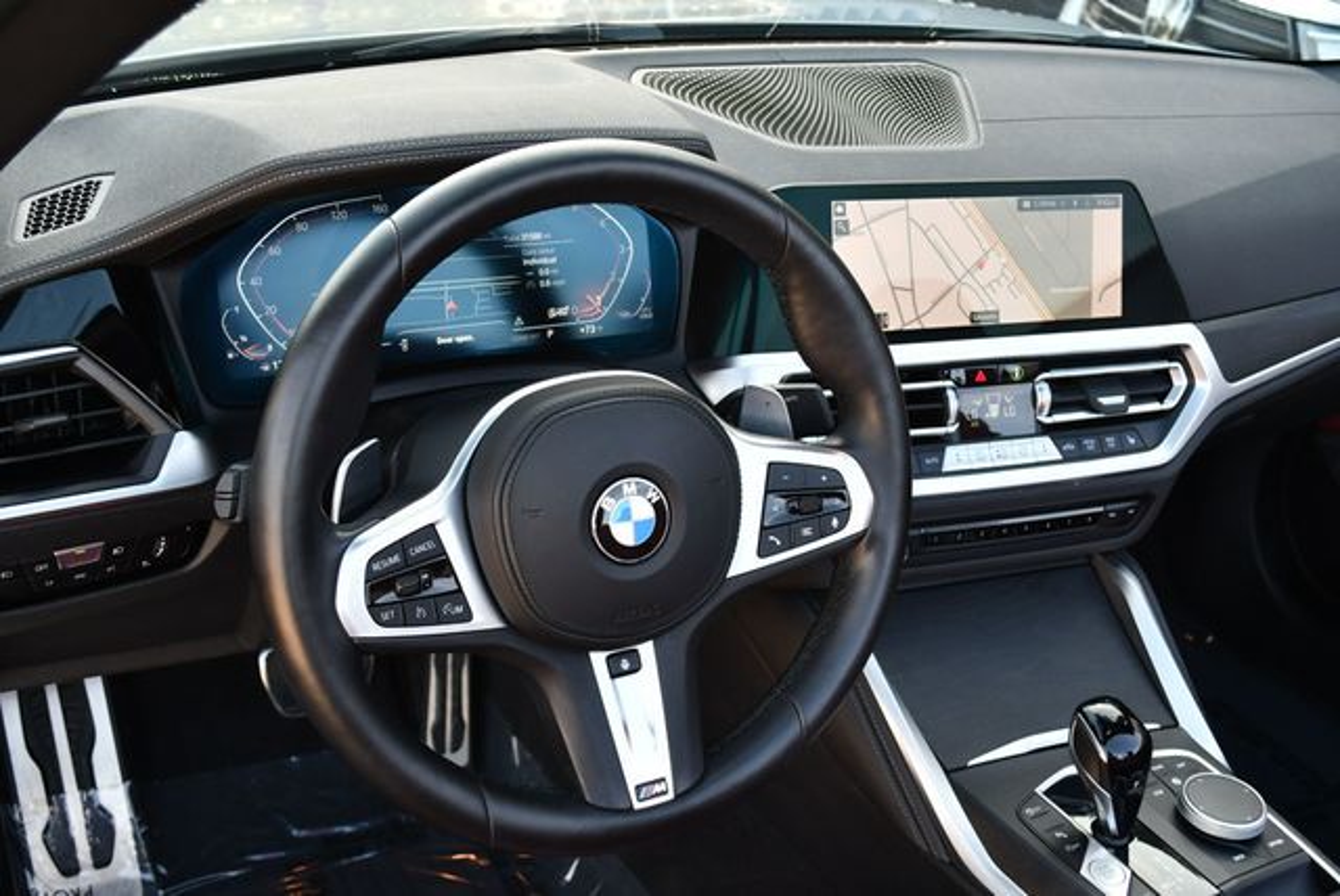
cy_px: 448
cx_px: 670
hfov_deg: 48.4
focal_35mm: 40
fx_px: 1490
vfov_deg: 33.5
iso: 400
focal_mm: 20
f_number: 4
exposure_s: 1/250
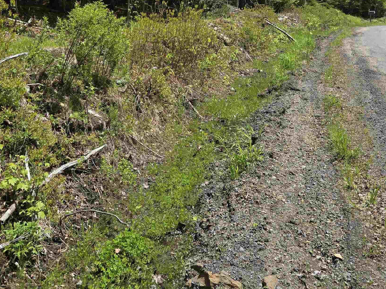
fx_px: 479
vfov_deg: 32.0
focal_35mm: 43
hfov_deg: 43.8
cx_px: 212
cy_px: 31
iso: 25
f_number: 1.8
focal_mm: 5.4
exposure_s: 1/1889
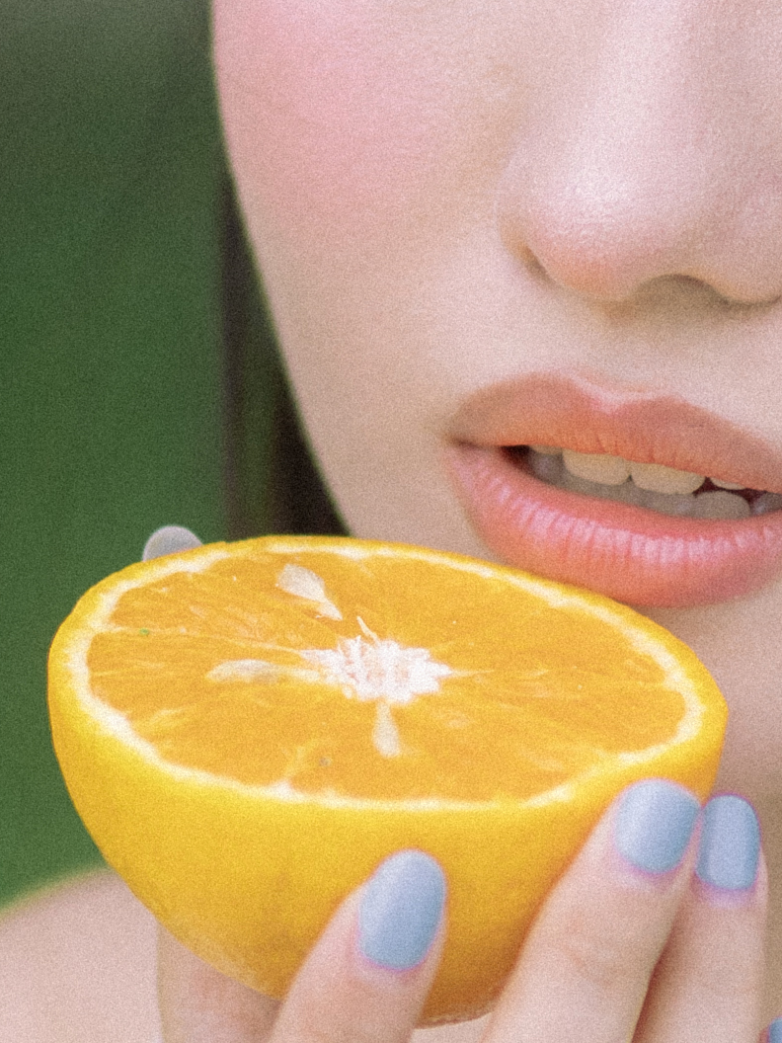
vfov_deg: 4.4
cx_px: 901
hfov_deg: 3.3
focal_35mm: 455
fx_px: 13705
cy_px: 575
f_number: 1.8
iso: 400
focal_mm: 85
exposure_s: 1/640
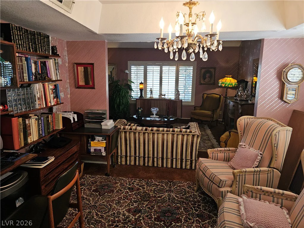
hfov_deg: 73.9
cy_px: 114
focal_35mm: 23
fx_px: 202
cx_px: 152
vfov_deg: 58.9
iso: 100
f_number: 1.7
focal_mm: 6.3
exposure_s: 1/30
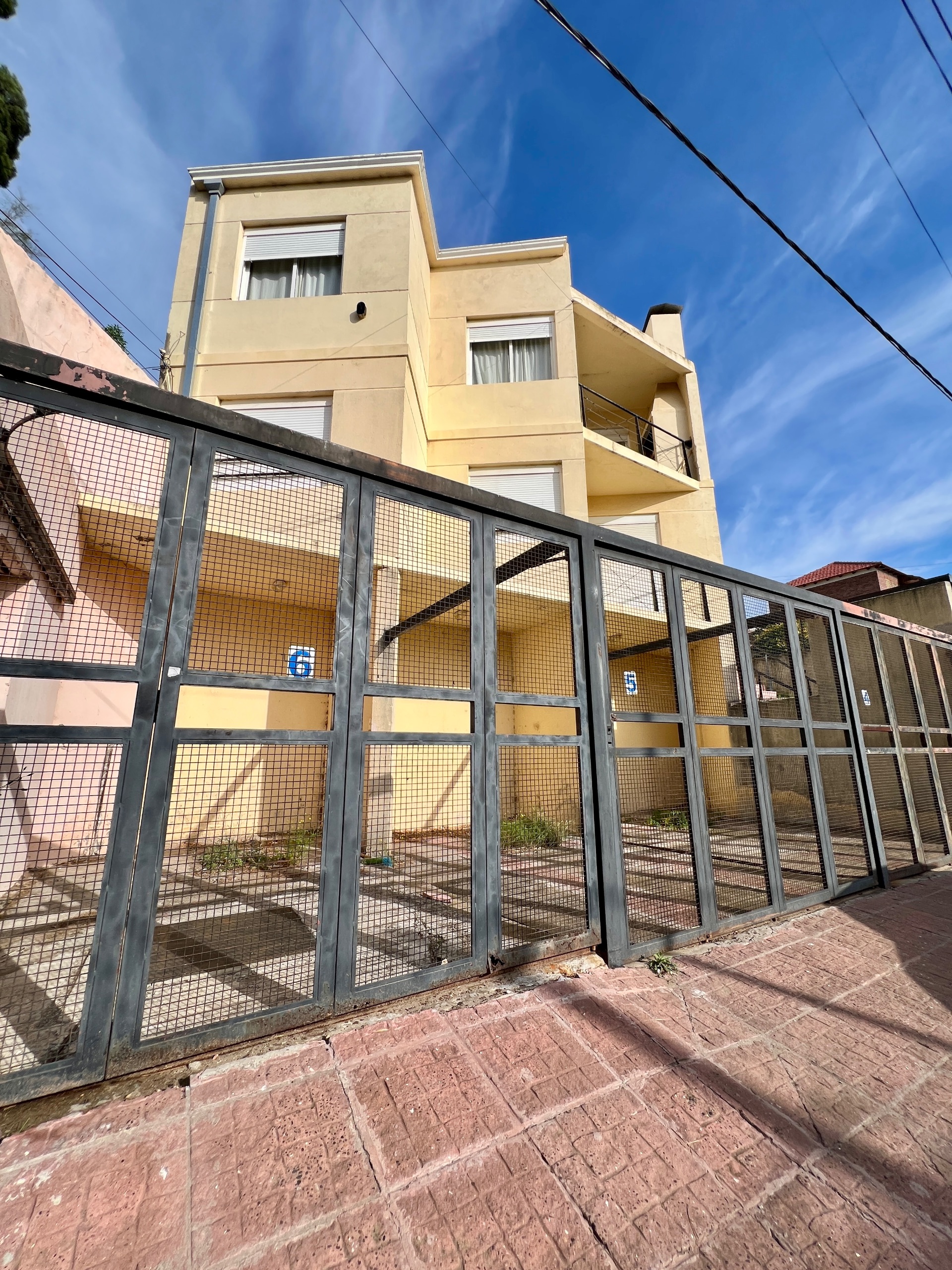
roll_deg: +0.2
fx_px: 477
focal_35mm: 13
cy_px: 635
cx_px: 476
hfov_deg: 89.9
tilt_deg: +12.7
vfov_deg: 106.2
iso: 32
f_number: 1.8
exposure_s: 1/1263
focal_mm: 1.57
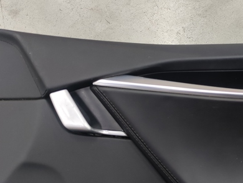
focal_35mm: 41
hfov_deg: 43.9
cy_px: 98
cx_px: 189
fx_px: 288
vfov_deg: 35.2
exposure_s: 1/60
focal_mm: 5.43
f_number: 1.89
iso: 644
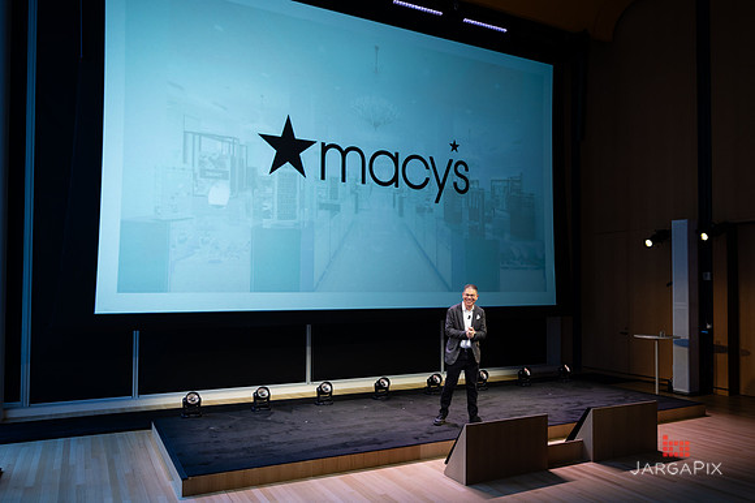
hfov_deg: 68.2
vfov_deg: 48.5
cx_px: 375
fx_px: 558
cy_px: 267
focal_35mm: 27
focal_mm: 24
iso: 200
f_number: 3.2
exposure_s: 1/125
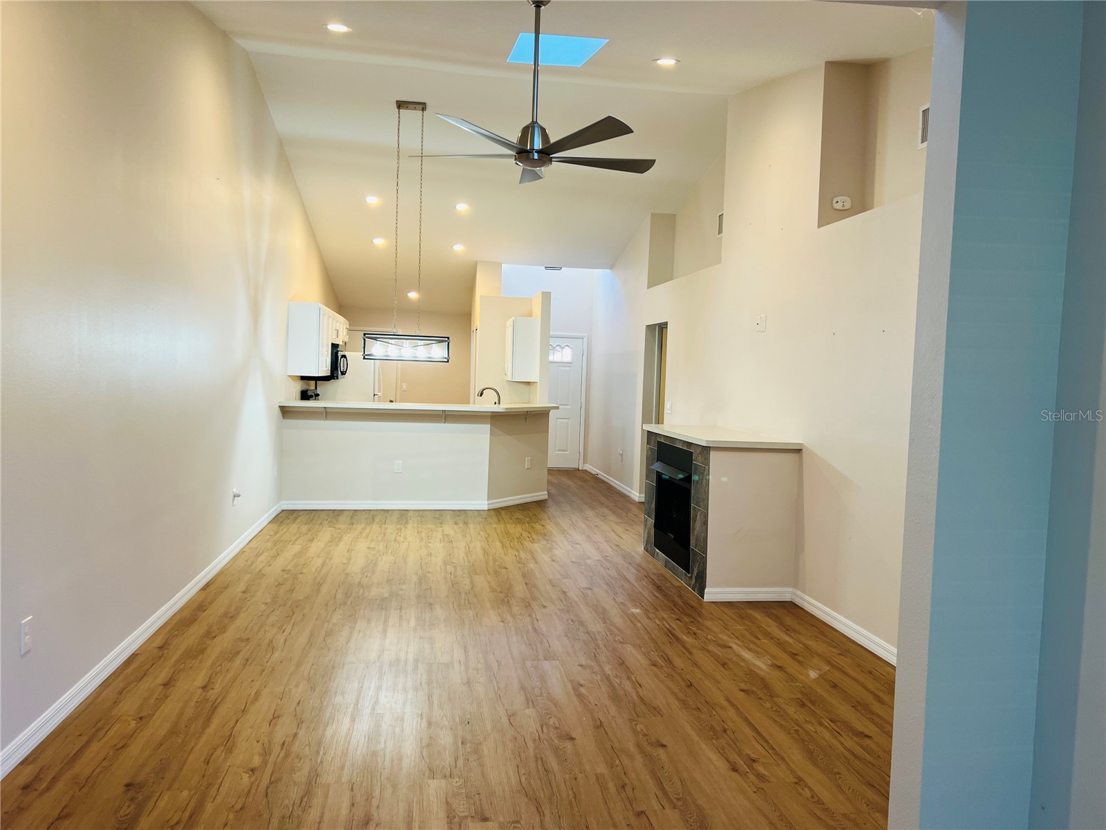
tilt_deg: -1.2
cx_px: 553
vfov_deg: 53.1
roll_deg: -0.5
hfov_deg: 67.3
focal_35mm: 26
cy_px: 415
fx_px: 831
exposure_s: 1/60
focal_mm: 5.7
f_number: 1.5
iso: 80
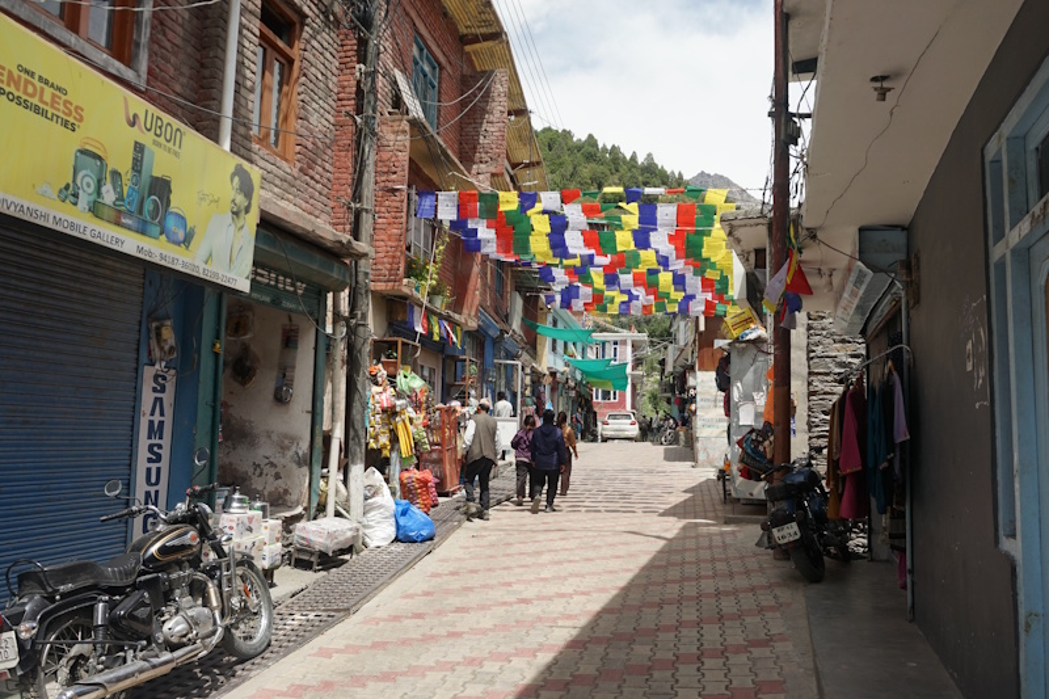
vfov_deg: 43.6
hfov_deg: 61.9
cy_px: 350
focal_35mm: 30
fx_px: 874
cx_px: 524
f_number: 7.1
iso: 100
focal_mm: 20
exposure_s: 1/250
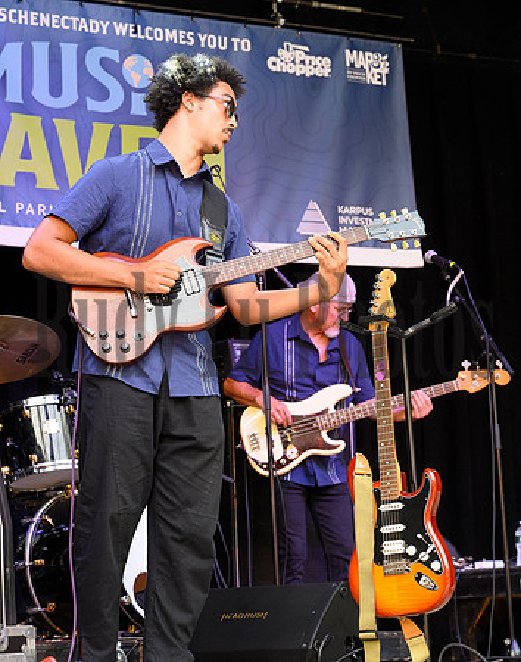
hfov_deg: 15.3
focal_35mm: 99
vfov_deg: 19.4
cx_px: 115
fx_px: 1934
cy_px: 331
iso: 3600
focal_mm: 70
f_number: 5.6
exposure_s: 1/250
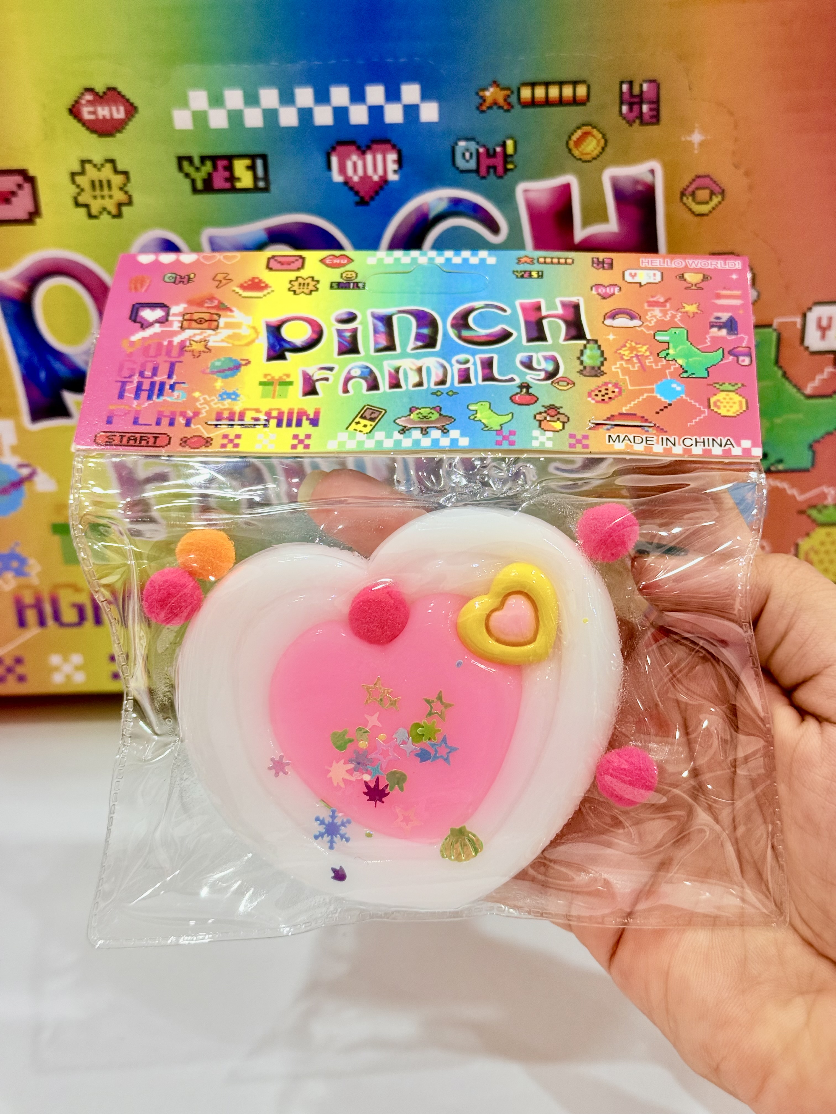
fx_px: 1546
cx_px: 418
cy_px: 557
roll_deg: +2.8
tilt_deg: -29.4
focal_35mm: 48
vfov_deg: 39.7
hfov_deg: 30.3
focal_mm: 6.76
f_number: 1.78
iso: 100
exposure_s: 1/155
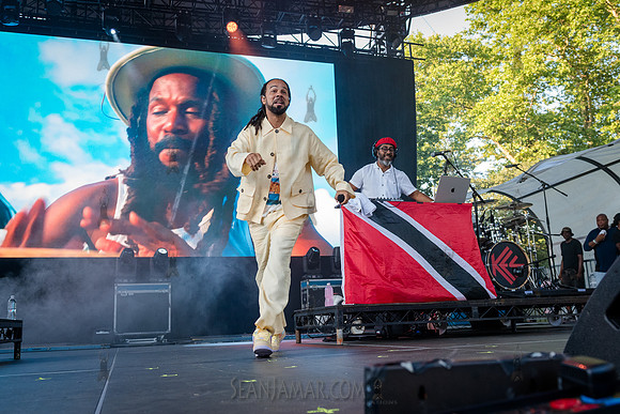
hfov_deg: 53.2
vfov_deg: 36.9
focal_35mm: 36
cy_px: 197
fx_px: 619
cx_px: 322
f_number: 4
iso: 1600
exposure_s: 1/500
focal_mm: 29
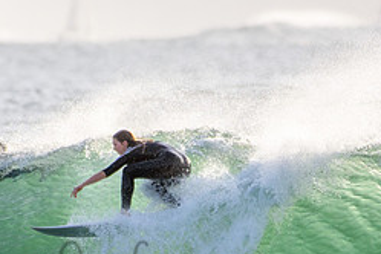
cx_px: 125
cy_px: 252
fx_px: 18509
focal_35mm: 1749
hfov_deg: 1.2
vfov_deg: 0.8
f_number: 5.6
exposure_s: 1/2000
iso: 500
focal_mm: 500
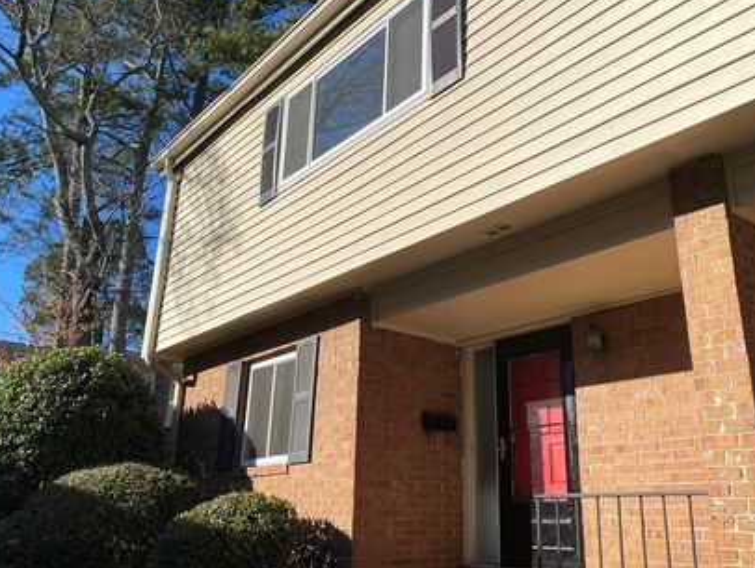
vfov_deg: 44.2
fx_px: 698
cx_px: 415
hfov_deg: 56.7
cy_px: 293
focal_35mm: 32
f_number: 1.8
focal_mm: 4.25
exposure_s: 1/3125
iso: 32
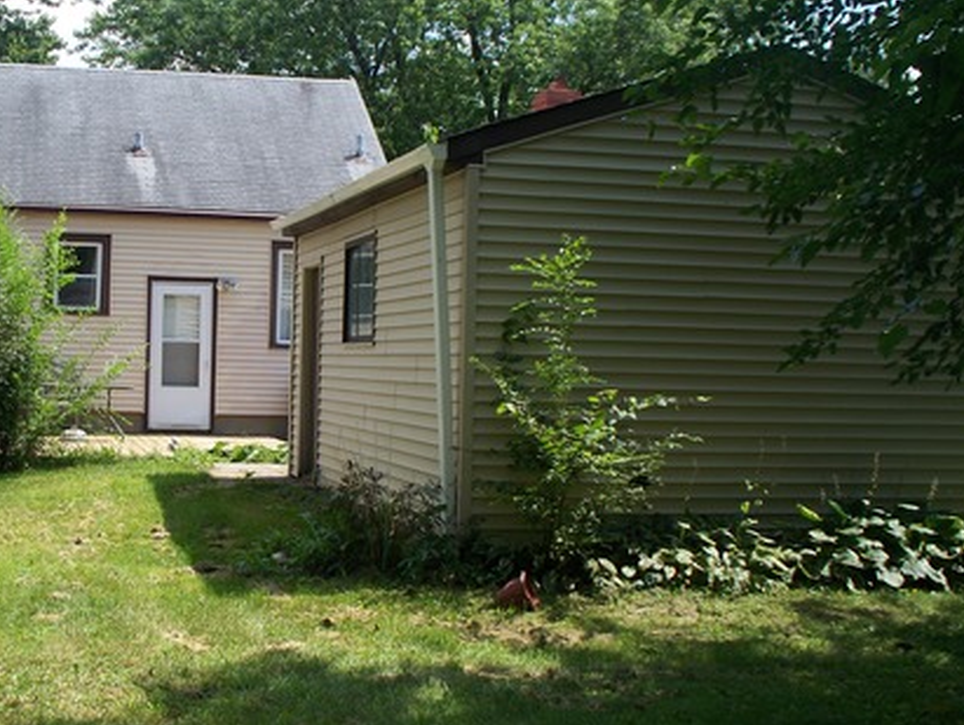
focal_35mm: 56
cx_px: 284
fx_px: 1561
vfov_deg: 26.1
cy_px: 336
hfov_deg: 33.9
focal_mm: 7.54
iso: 64
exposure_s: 1/640
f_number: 2.8
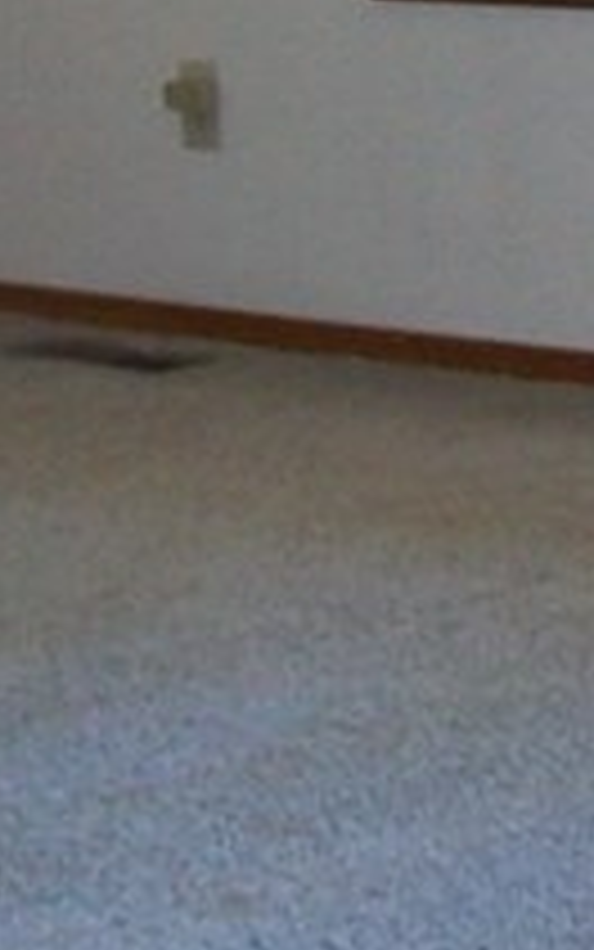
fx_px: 4530
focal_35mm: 175
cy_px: -374
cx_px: 459
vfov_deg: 11.6
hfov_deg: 7.5
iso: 160
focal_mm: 6.1
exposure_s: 1/60
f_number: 2.7
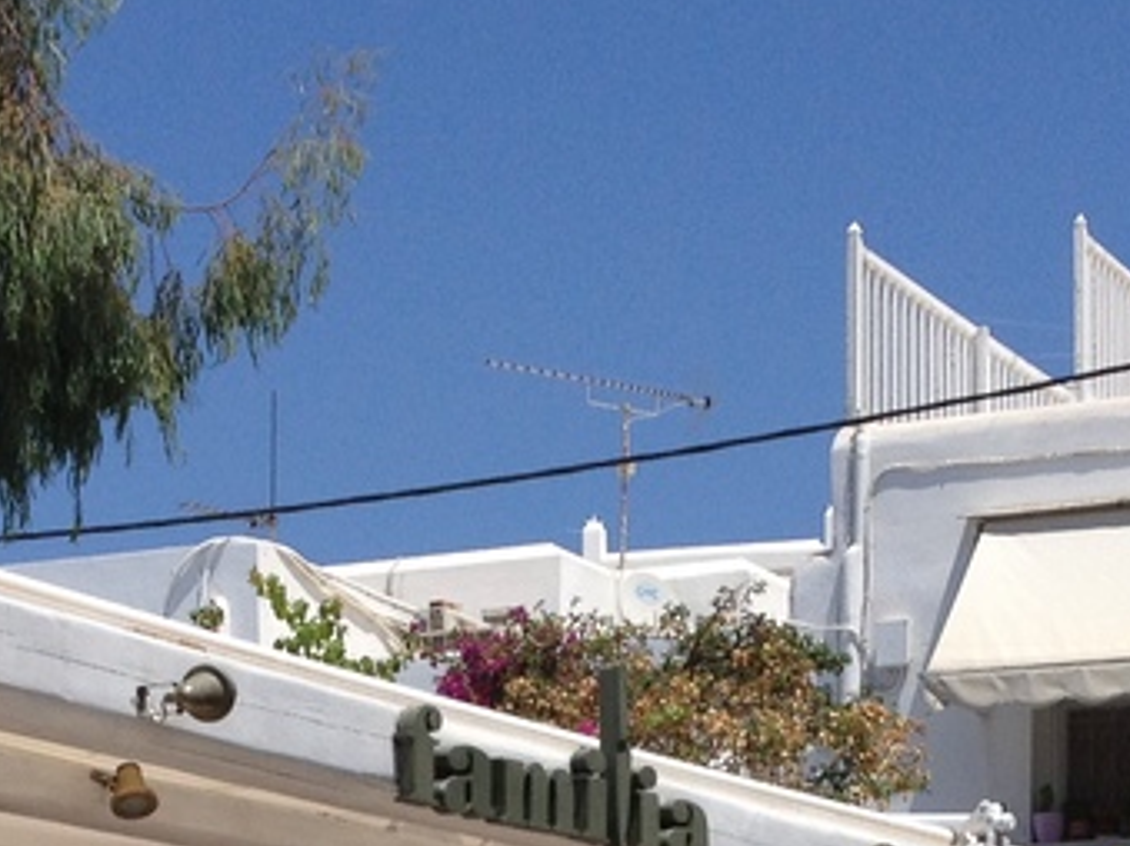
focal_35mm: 124
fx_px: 4046
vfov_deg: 11.5
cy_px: 1252
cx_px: 597
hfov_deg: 15.9
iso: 50
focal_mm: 4.28
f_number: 2.4
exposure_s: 1/2513
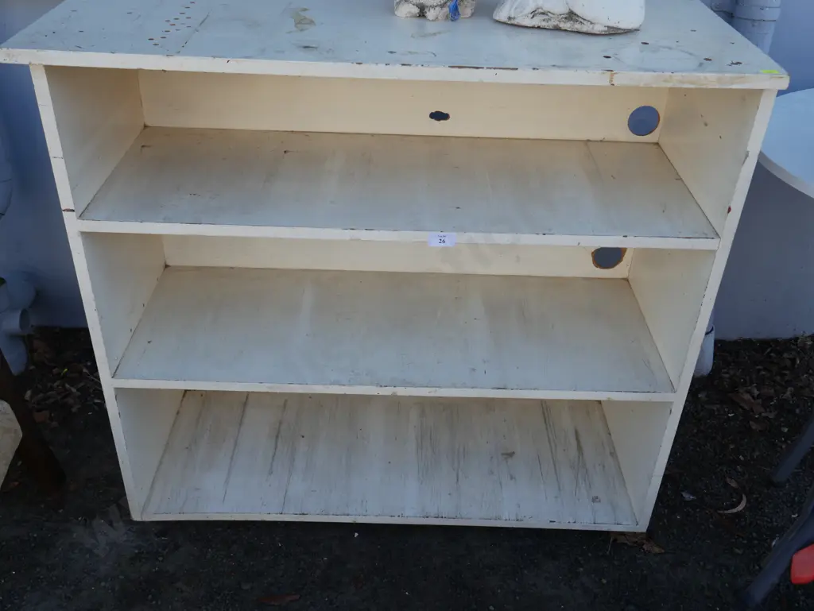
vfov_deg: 41.8
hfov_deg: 53.9
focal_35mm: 34
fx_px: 800
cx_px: 407
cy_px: 306
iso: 200
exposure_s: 1/200
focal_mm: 17
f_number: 5
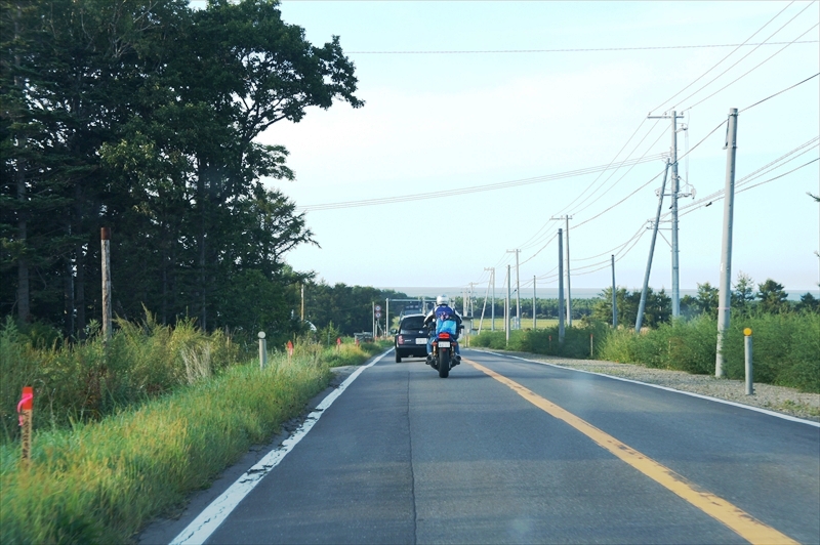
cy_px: 272
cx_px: 410
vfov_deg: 18.2
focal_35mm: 75
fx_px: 1707
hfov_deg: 27.0
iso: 200
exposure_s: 1/250
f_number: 6.3
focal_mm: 50
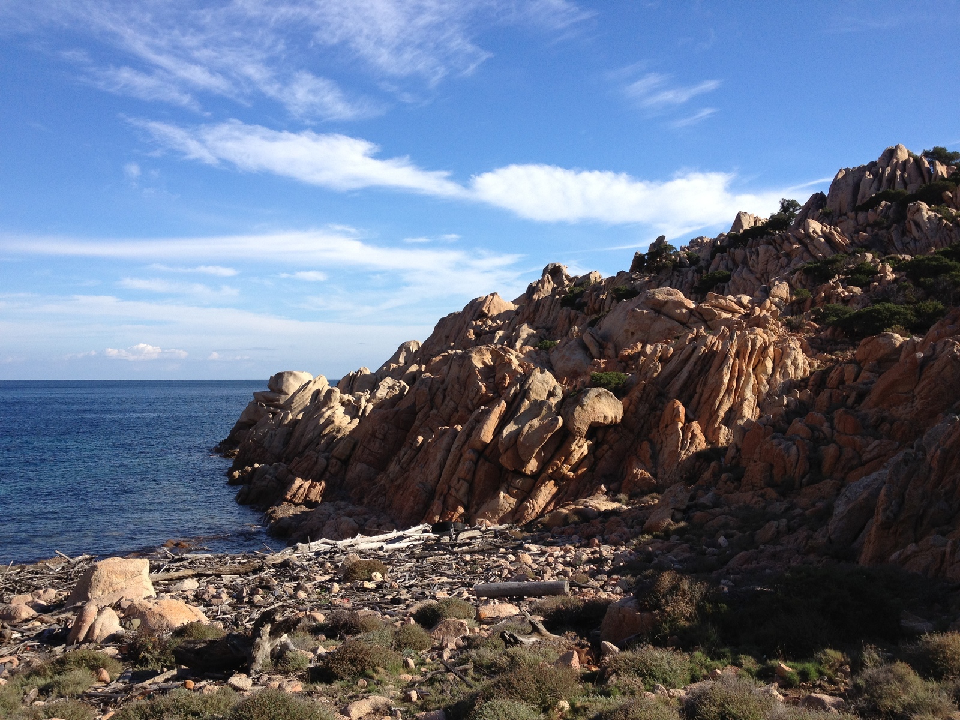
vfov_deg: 40.7
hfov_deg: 52.6
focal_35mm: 35
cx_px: 480
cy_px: 360
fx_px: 971
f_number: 2.4
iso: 64
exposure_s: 1/1381
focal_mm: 4.28
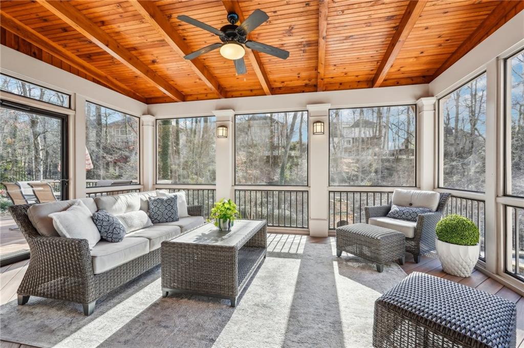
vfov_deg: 73.7
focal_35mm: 16
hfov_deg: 96.8
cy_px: 174
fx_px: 233
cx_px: 262
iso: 400
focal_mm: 16
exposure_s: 1/160
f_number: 8
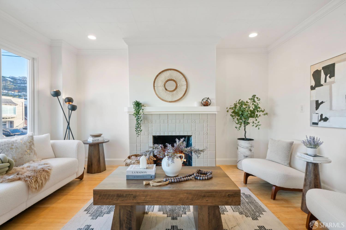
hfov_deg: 96.7
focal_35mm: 16
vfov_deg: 73.7
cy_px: 115
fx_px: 154
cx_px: 173
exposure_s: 1/6
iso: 320
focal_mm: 16
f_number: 14
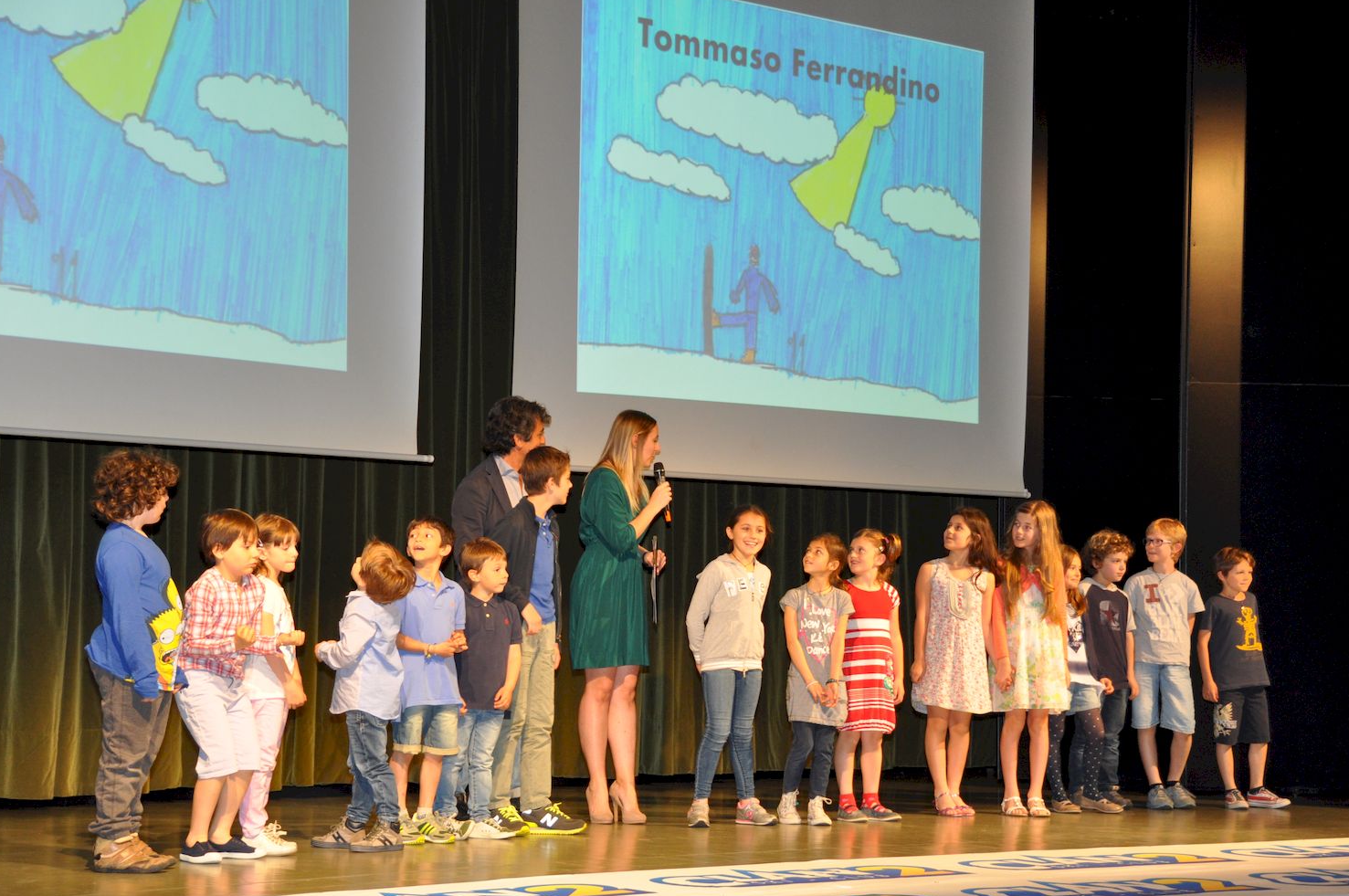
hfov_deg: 26.0
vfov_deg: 17.4
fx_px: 2919
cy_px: 478
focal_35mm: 78
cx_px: 690
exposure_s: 1/60
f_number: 4.5
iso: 720
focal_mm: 48
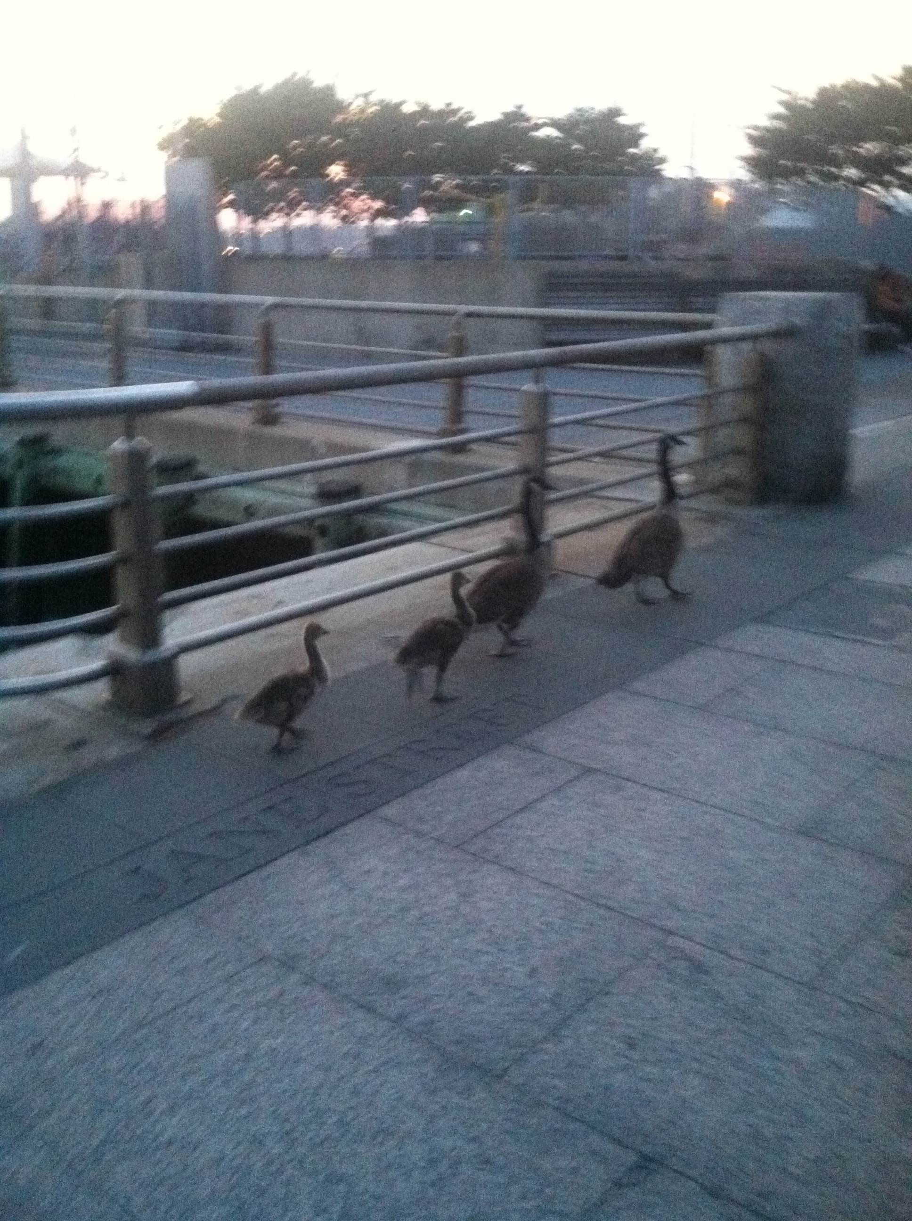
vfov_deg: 52.7
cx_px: 456
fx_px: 1233
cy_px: 610
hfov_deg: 40.6
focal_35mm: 35
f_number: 2.8
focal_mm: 3.85
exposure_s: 1/15
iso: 1000
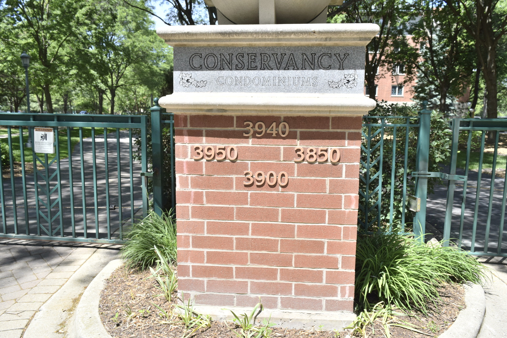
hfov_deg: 67.4
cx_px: 254
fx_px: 380
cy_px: 169
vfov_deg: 47.9
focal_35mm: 27
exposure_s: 1/320
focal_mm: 18
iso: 200
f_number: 7.1
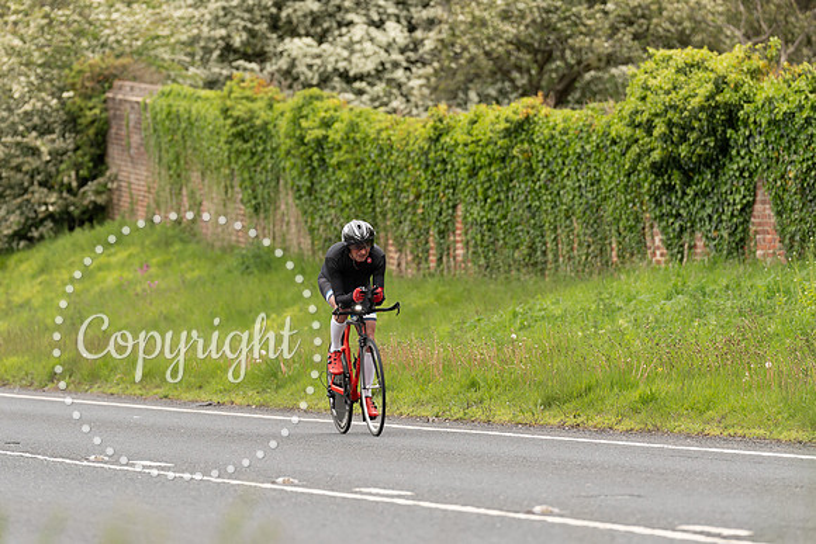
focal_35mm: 275
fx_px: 6237
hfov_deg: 7.5
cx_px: 355
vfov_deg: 5.0
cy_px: 272
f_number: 3.5
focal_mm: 200
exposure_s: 1/1000
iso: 320
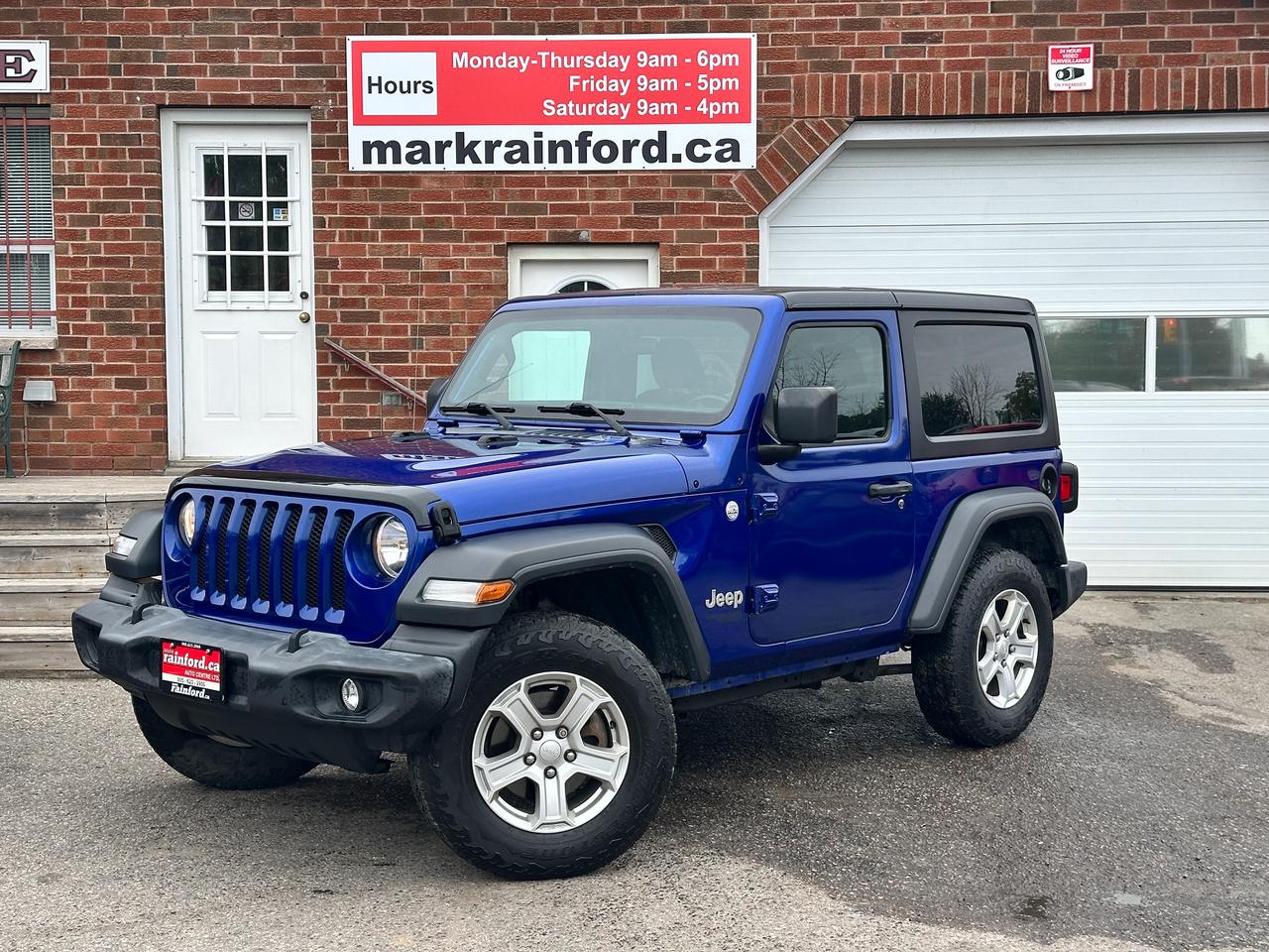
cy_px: 476
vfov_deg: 30.3
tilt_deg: -3.2
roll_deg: +0.2
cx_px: 634
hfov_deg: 39.7
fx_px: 1760
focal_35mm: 48
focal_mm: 6.86
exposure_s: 1/816
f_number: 1.78
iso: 64
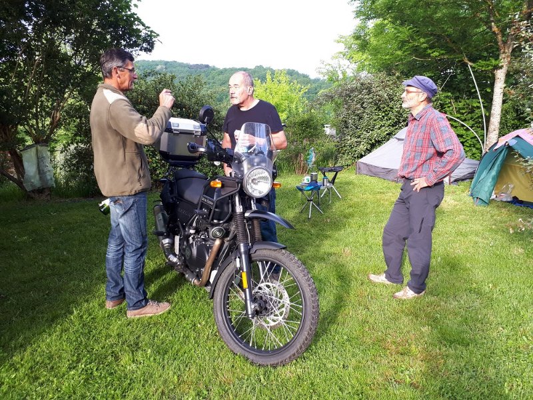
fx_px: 416
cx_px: 266
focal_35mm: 27
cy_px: 200
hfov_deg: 65.3
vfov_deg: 51.4
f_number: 1.9
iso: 40
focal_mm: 3.6
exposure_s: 1/103
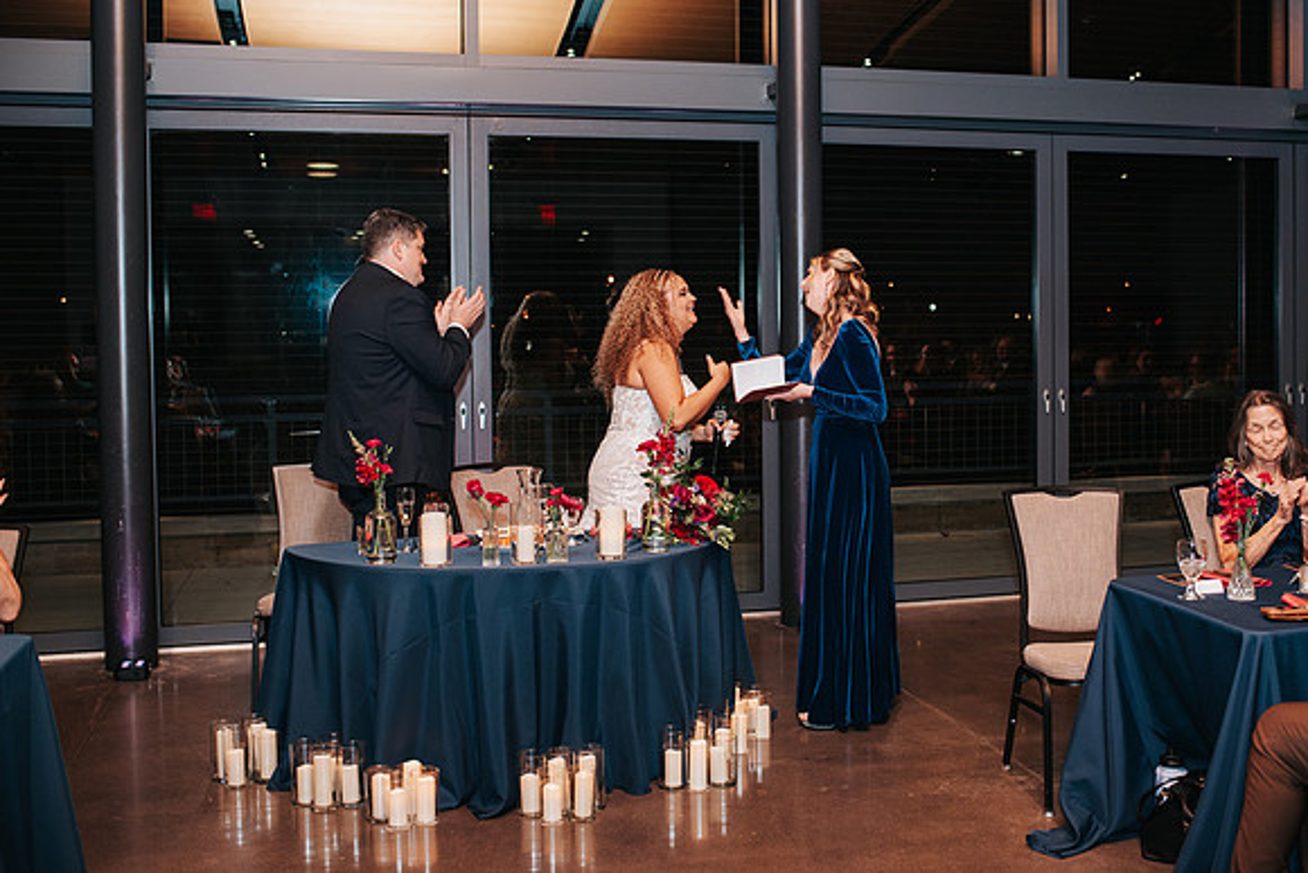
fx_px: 1466
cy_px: 370
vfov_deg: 33.1
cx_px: 754
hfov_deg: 47.9
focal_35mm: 40
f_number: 2.8
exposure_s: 1/200
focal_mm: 35
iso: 1000
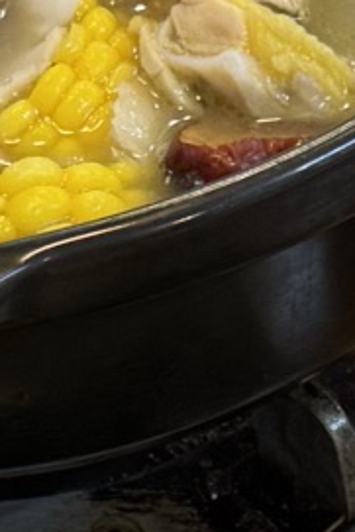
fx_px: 2718
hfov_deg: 7.5
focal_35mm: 184
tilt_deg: -57.1
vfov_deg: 10.7
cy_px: 842
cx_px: 182
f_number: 1.78
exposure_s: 1/50
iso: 160
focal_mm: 6.76
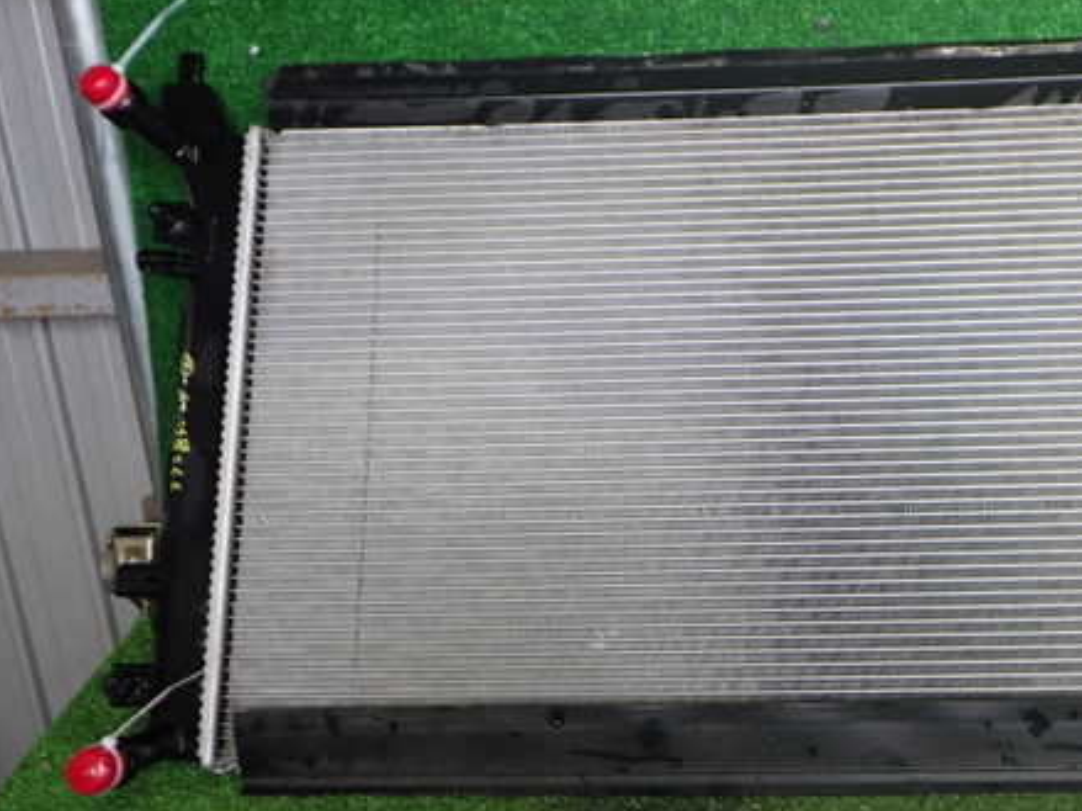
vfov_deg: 35.1
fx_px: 1281
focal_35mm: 41
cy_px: 365
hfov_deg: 45.2
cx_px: 712
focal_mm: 5.4
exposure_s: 1/100
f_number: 2.3
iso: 250
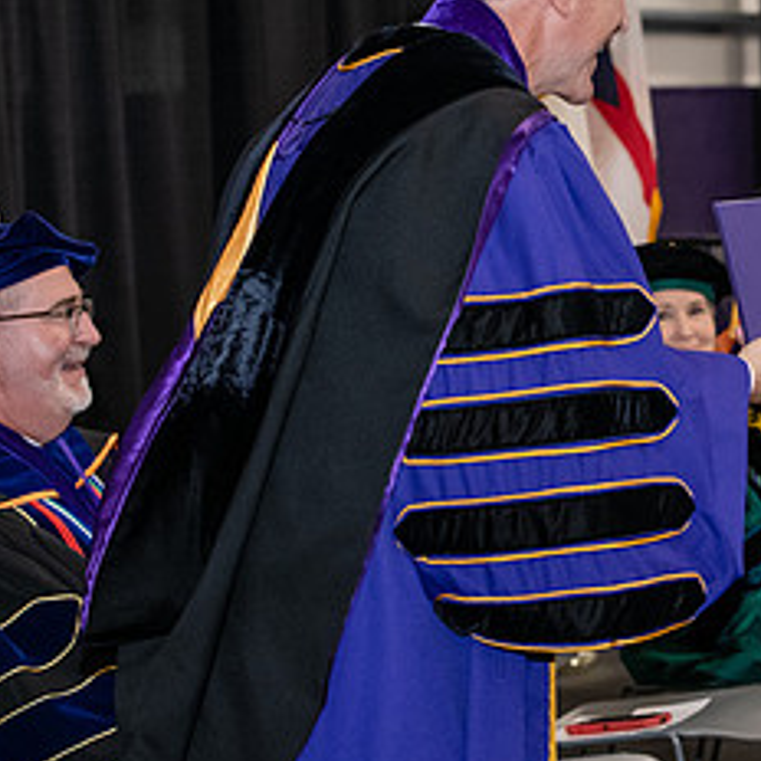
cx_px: 781
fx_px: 3706
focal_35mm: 149
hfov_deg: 11.6
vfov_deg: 11.7
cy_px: 212
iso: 2500
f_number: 5
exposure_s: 1/200
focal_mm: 70
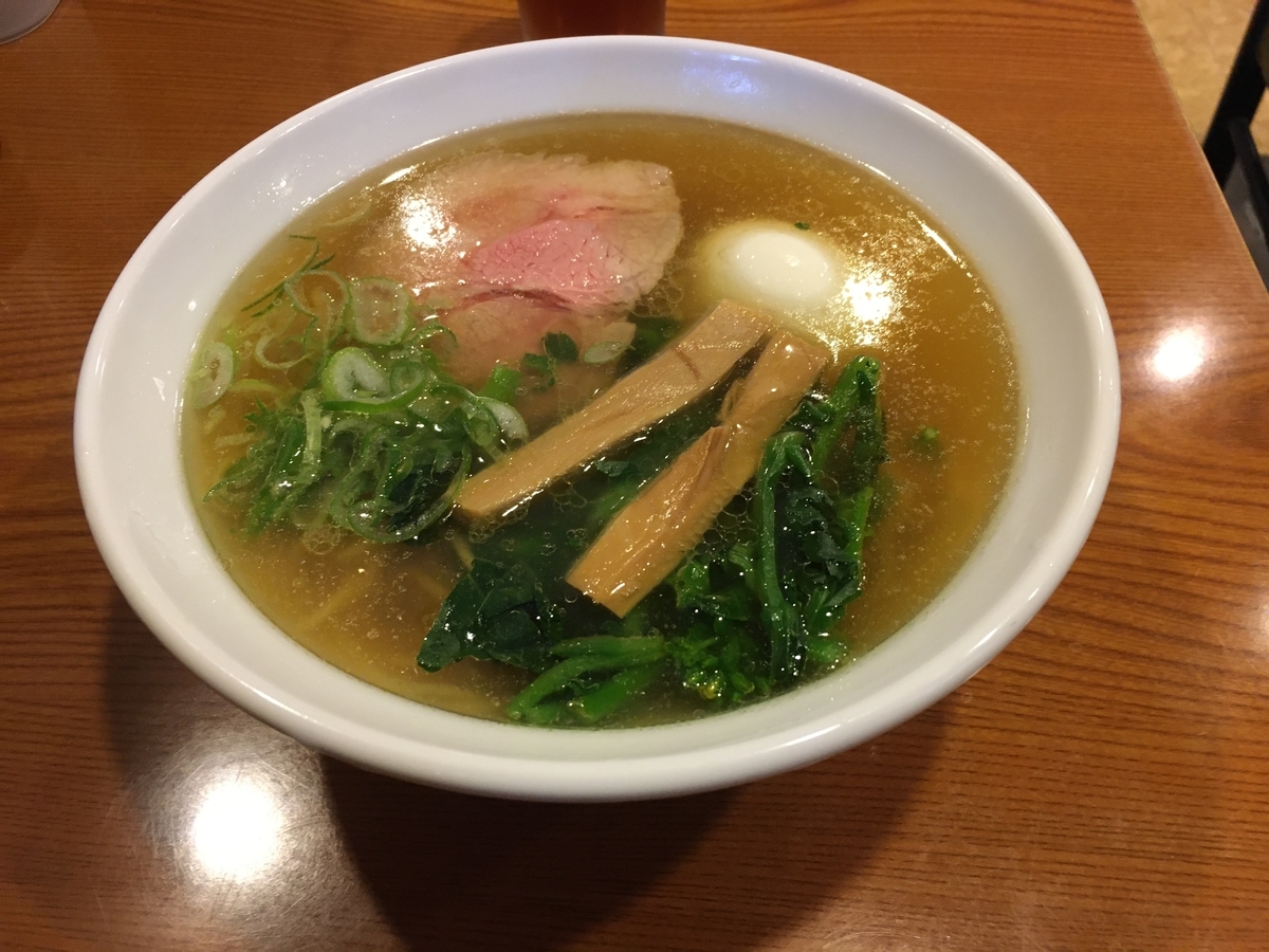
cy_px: 476
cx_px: 634
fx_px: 1063
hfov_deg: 61.7
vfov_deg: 48.2
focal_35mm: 29
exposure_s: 1/24
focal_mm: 4.15
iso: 200
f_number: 2.2
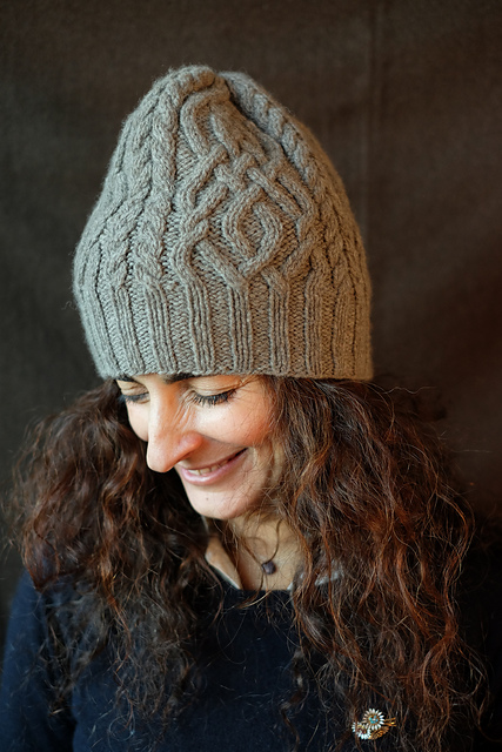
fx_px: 1108
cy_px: 376
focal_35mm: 53
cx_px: 251
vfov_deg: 37.5
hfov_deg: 25.5
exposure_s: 1/160
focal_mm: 35
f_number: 2
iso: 800
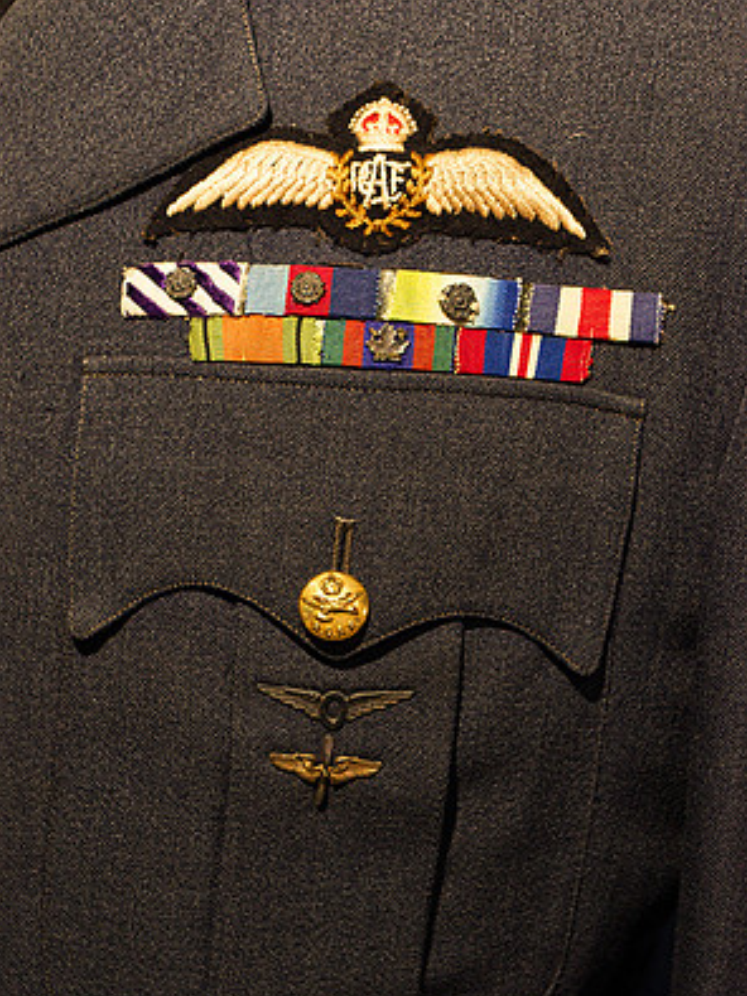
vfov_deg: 21.8
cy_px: 487
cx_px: 377
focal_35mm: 90
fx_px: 2591
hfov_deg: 16.4
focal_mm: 55
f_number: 5.6
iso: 1600
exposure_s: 1/90
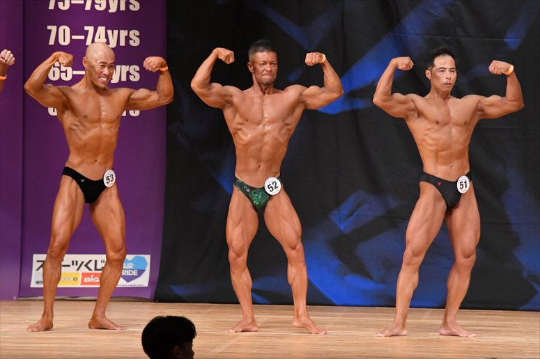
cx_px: 270
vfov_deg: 5.1
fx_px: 4048
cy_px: 180
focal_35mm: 270
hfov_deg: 7.6
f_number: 5.6
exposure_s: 1/400
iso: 5600
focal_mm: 180
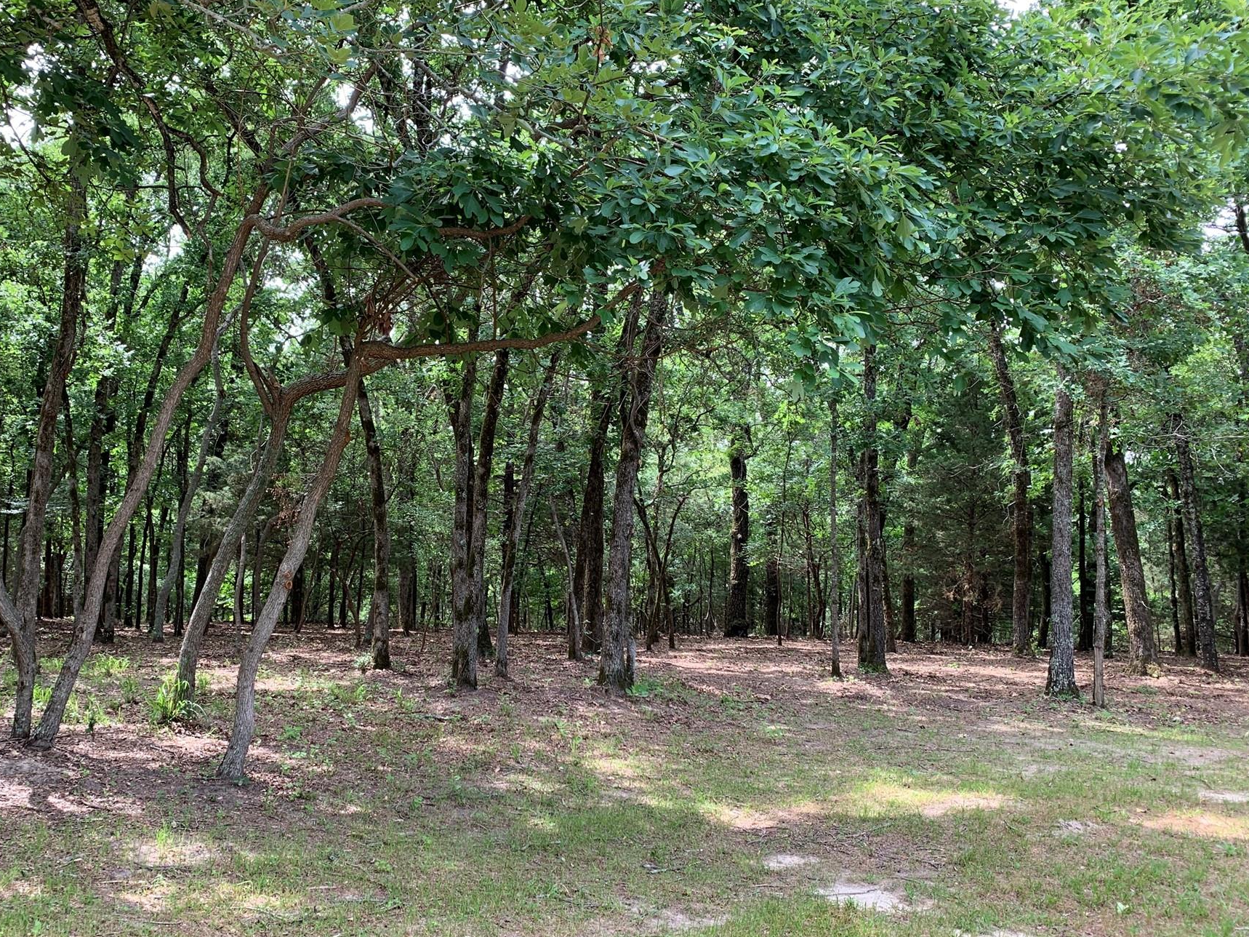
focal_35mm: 31
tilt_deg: +4.1
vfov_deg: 45.4
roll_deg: -0.5
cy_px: 487
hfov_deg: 58.1
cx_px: 526
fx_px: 1118
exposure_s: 1/122
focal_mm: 4.25
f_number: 1.8
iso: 32
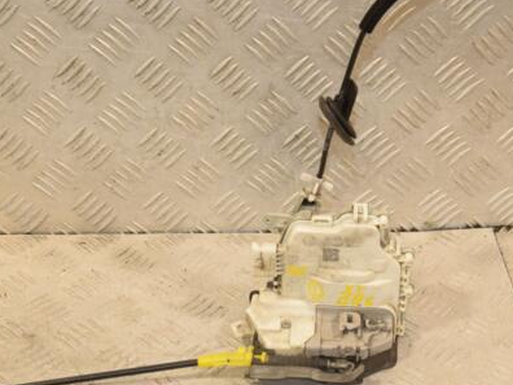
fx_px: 1037
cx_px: 297
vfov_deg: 20.9
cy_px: 254
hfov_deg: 27.7
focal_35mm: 70
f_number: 7.1
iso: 800
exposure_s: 1/200
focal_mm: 32
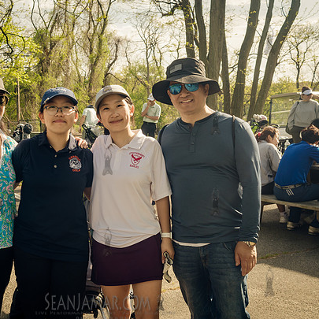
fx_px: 573
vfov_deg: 31.1
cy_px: 177
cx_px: 95
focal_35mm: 55
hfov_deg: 30.7
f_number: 8
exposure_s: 1/200
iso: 200
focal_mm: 35
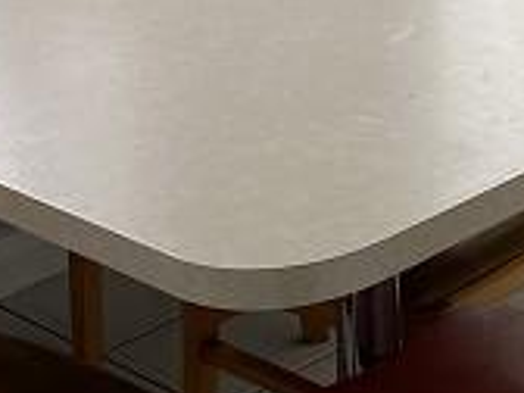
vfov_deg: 10.8
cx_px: 858
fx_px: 1877
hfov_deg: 14.5
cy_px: -421
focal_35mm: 124
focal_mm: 4.25
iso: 32
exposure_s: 1/124
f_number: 1.8
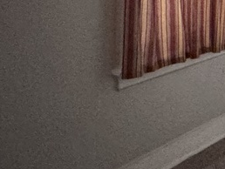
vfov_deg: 17.3
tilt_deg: +2.9
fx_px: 507
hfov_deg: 16.7
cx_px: 482
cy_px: -73
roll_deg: +0.0
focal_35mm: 78
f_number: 2.2
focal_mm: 2.22
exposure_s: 1/60
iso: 640
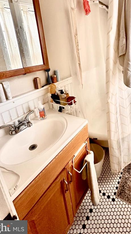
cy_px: 83
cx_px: 92
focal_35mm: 20
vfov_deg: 84.4
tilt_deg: -16.1
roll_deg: +4.0
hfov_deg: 54.1
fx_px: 124
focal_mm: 2.22
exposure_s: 1/60
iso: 250
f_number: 2.2
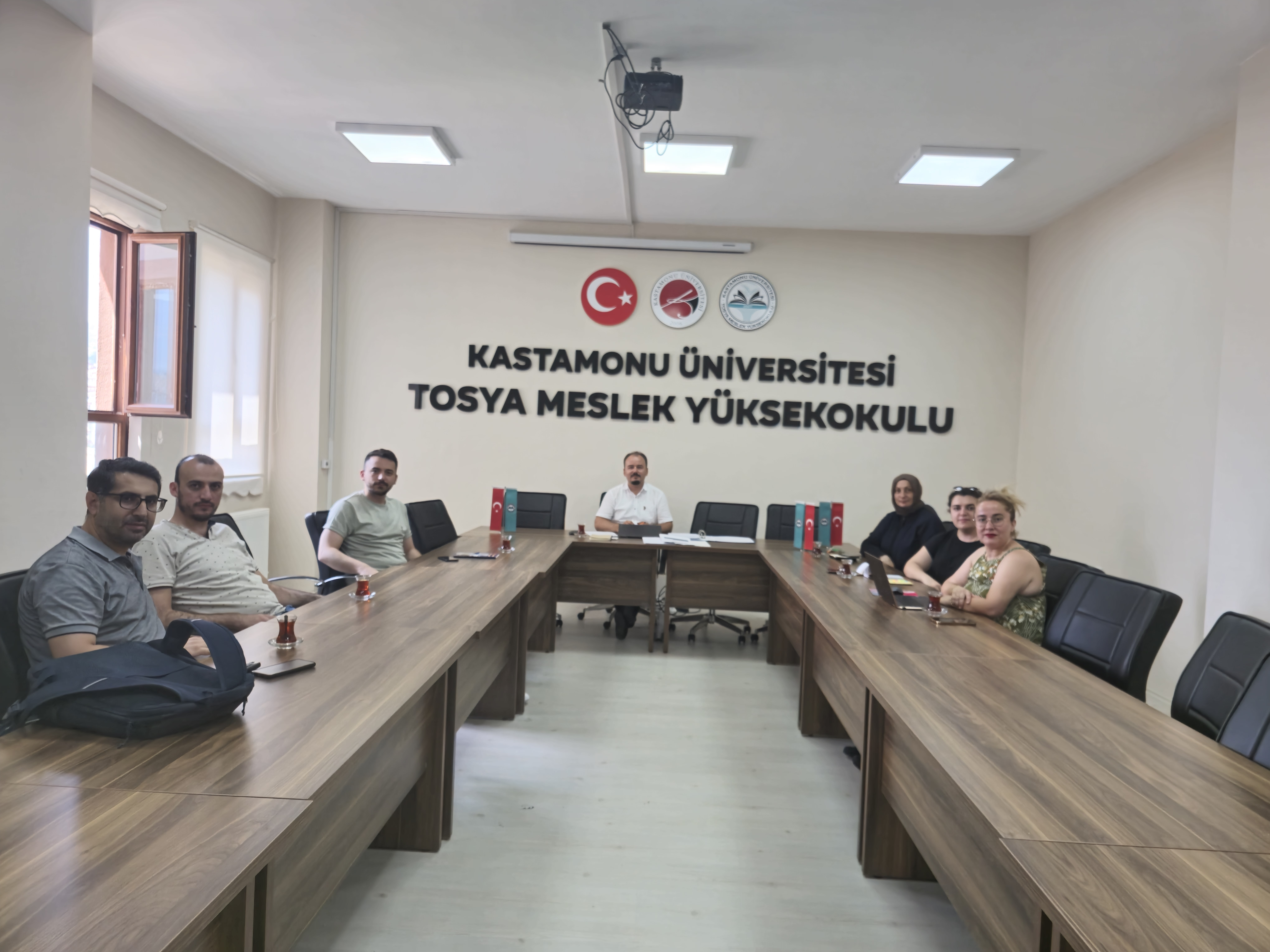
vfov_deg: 58.9
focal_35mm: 23
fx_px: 844
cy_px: 476
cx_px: 635
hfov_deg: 73.9
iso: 40
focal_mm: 5.4
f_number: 1.8
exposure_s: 1/100
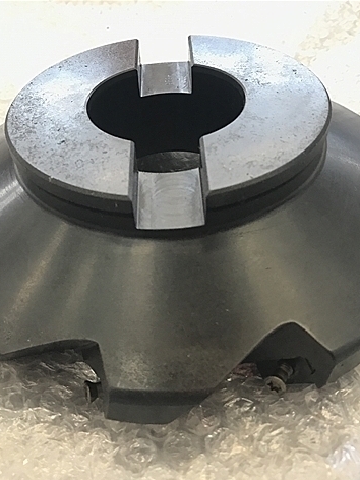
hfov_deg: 37.7
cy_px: 243
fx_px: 527
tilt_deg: -42.6
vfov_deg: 49.0
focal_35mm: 38
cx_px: 162
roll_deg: +4.2
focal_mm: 3.99
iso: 40
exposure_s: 1/30
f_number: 1.8
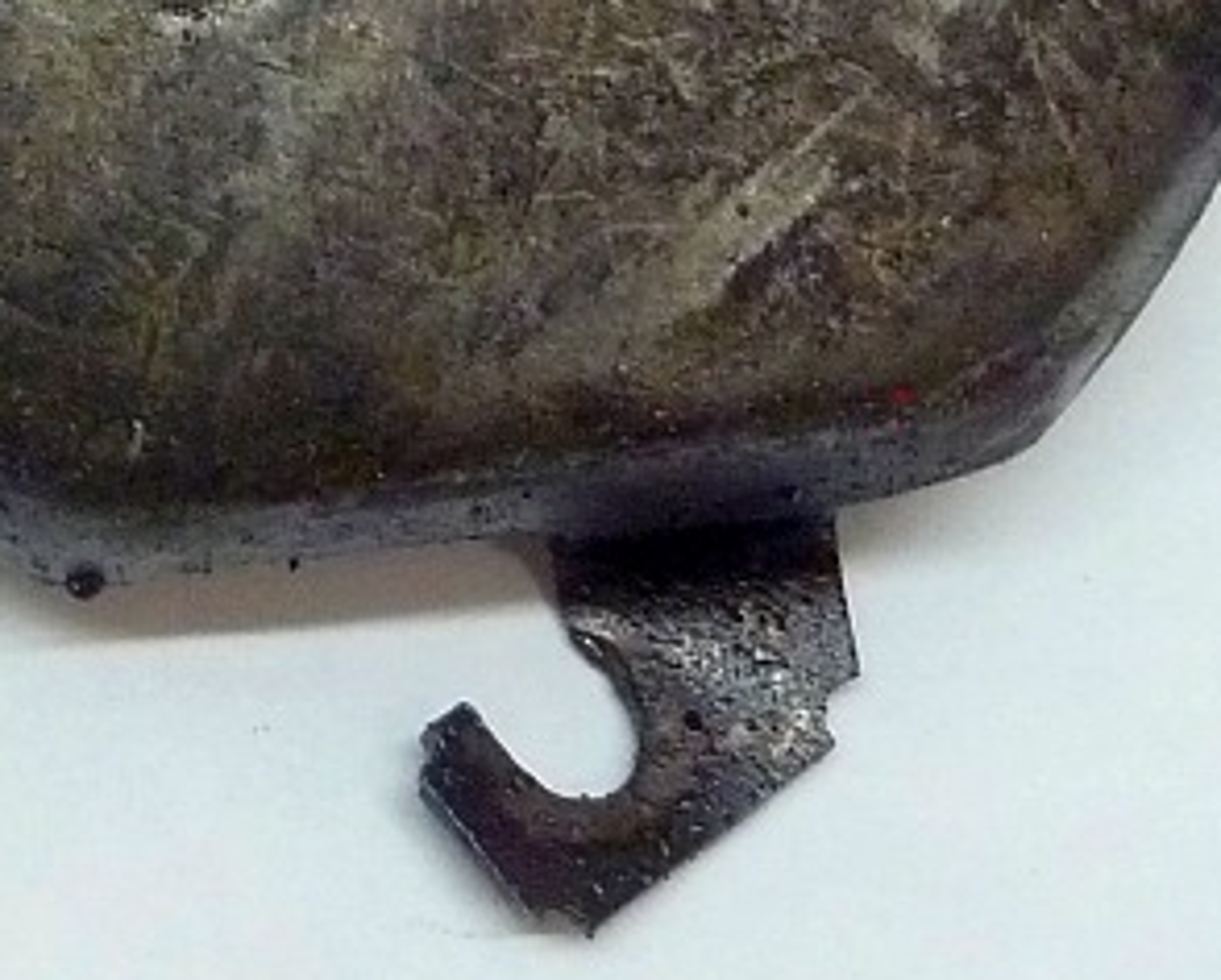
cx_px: -467
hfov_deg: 17.8
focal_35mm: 99
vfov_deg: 14.8
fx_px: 3582
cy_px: -370
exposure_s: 1/30
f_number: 3.5
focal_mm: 5.3
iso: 400
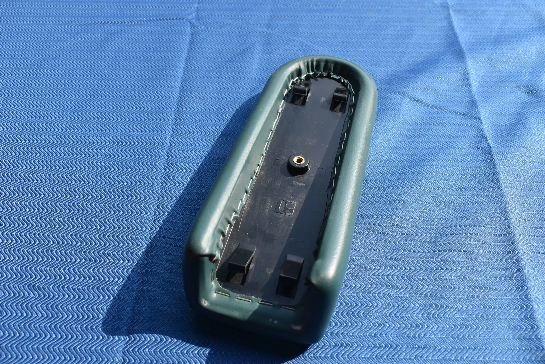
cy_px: 182
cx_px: 272
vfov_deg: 40.0
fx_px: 500
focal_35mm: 33
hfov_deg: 57.2
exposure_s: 1/400
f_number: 8
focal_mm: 22
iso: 200
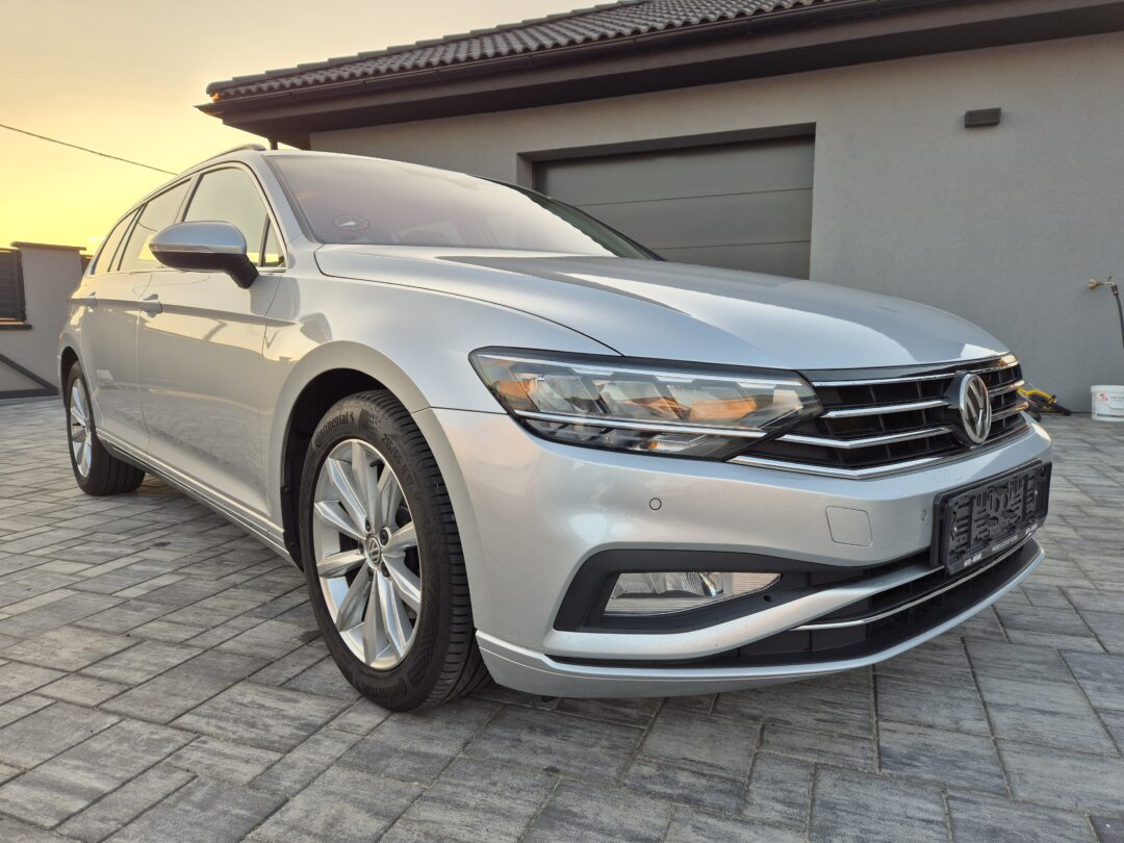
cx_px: 562
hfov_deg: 73.9
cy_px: 422
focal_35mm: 23
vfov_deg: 58.9
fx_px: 747
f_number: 1.8
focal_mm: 5.4
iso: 40
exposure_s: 1/180
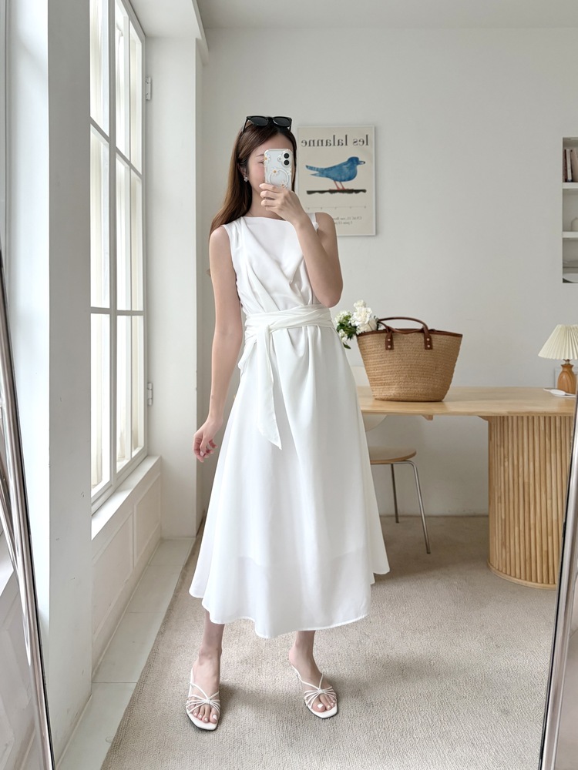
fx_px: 579
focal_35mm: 26
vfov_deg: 67.3
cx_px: 289
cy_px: 385
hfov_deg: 53.1
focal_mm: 5.96
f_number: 1.6
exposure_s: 1/60
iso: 200
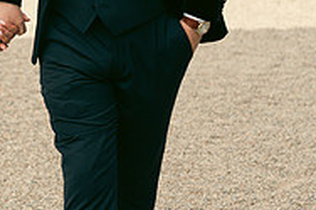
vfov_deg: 6.3
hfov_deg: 9.3
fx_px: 1894
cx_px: -131
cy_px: -70
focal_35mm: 216
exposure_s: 1/400
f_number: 3.5
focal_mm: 70
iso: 125
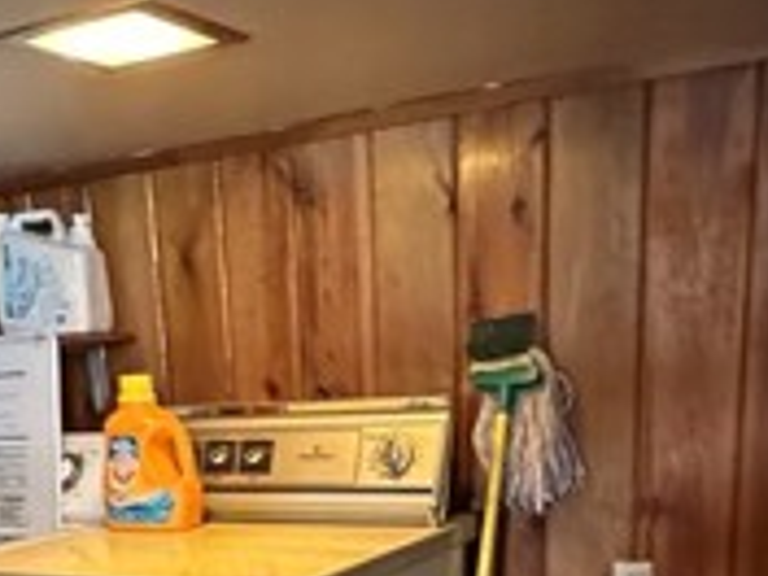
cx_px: 249
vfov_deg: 25.9
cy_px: 672
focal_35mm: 51
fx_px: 1131
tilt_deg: -15.3
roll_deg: +3.0
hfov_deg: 37.0
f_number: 2.2
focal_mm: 2.22
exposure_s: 1/40
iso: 1250
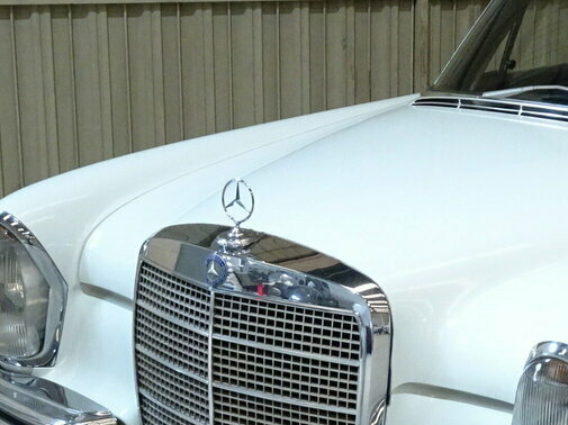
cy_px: 297
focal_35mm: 88
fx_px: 1443
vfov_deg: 16.7
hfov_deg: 21.3
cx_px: 603
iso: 800
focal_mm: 6.37
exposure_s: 1/20
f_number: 4
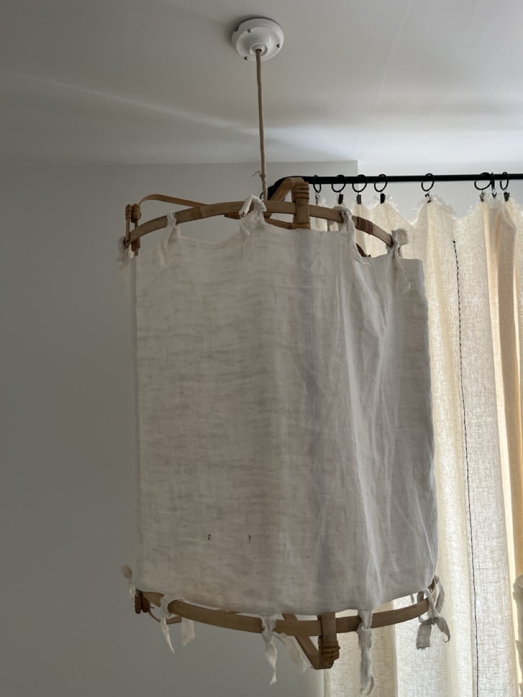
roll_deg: +3.6
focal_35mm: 26
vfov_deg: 67.3
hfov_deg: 53.1
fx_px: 524
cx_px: 262
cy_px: 348
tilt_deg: +5.9
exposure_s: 1/121
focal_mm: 5.1
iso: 80
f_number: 1.6
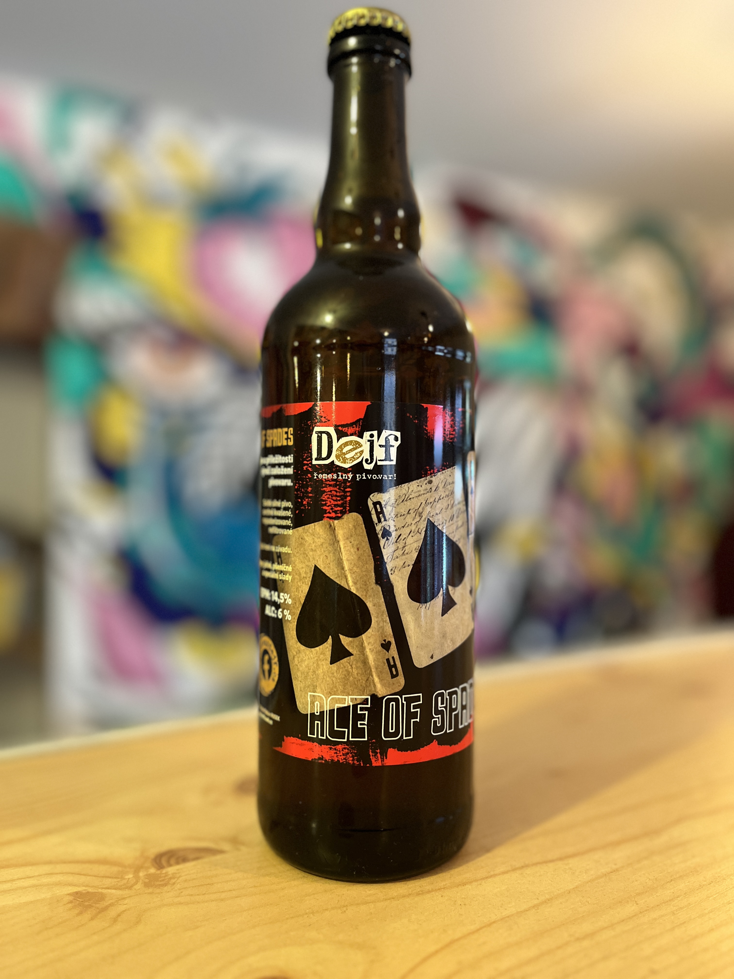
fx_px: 735
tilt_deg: -1.7
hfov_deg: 53.1
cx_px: 367
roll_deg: -0.1
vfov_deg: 67.3
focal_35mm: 26
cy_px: 490
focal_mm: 5.1
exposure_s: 1/50
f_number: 1.6
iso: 250
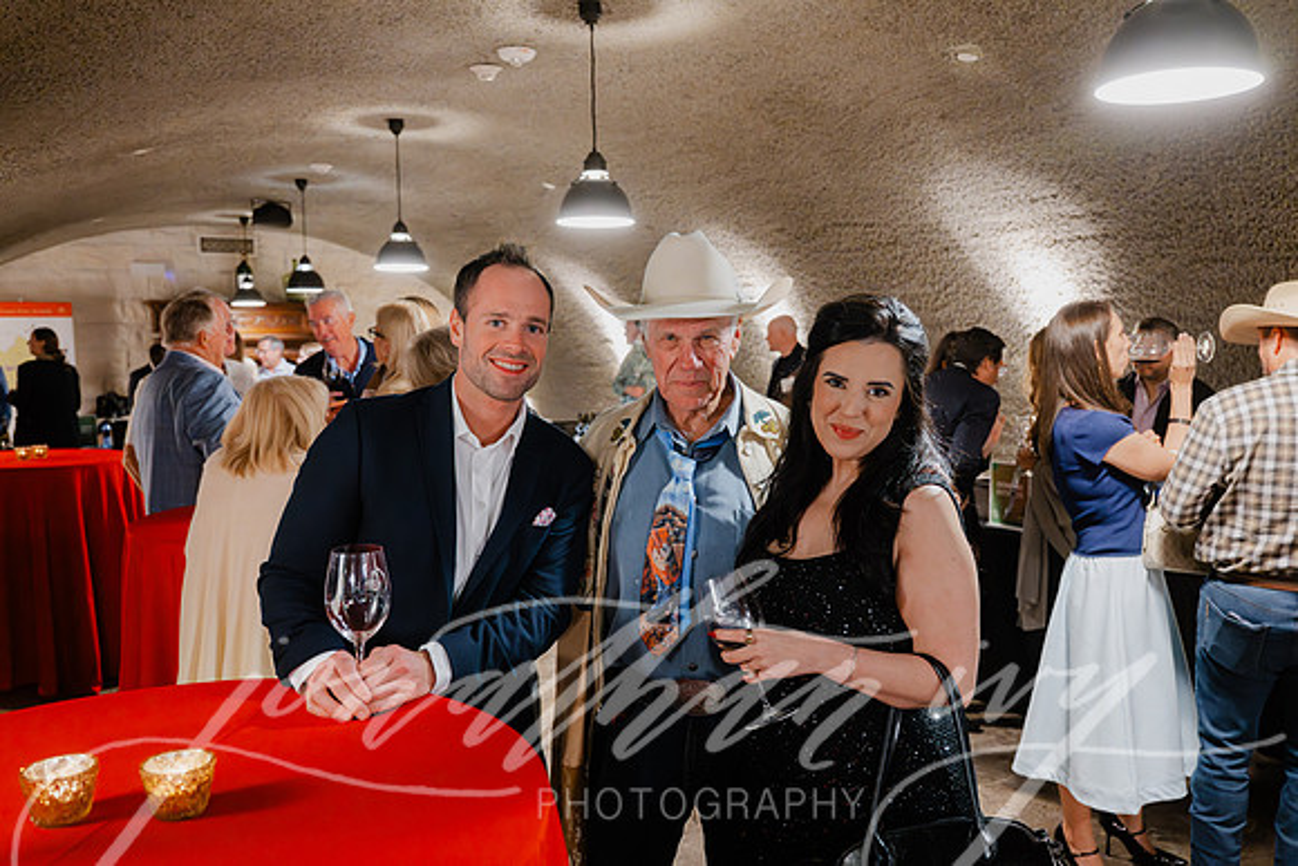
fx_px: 1064
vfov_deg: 44.3
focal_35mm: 30
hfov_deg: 62.8
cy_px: 433
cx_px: 649
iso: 5600
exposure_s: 1/60
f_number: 3.5
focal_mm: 29.5
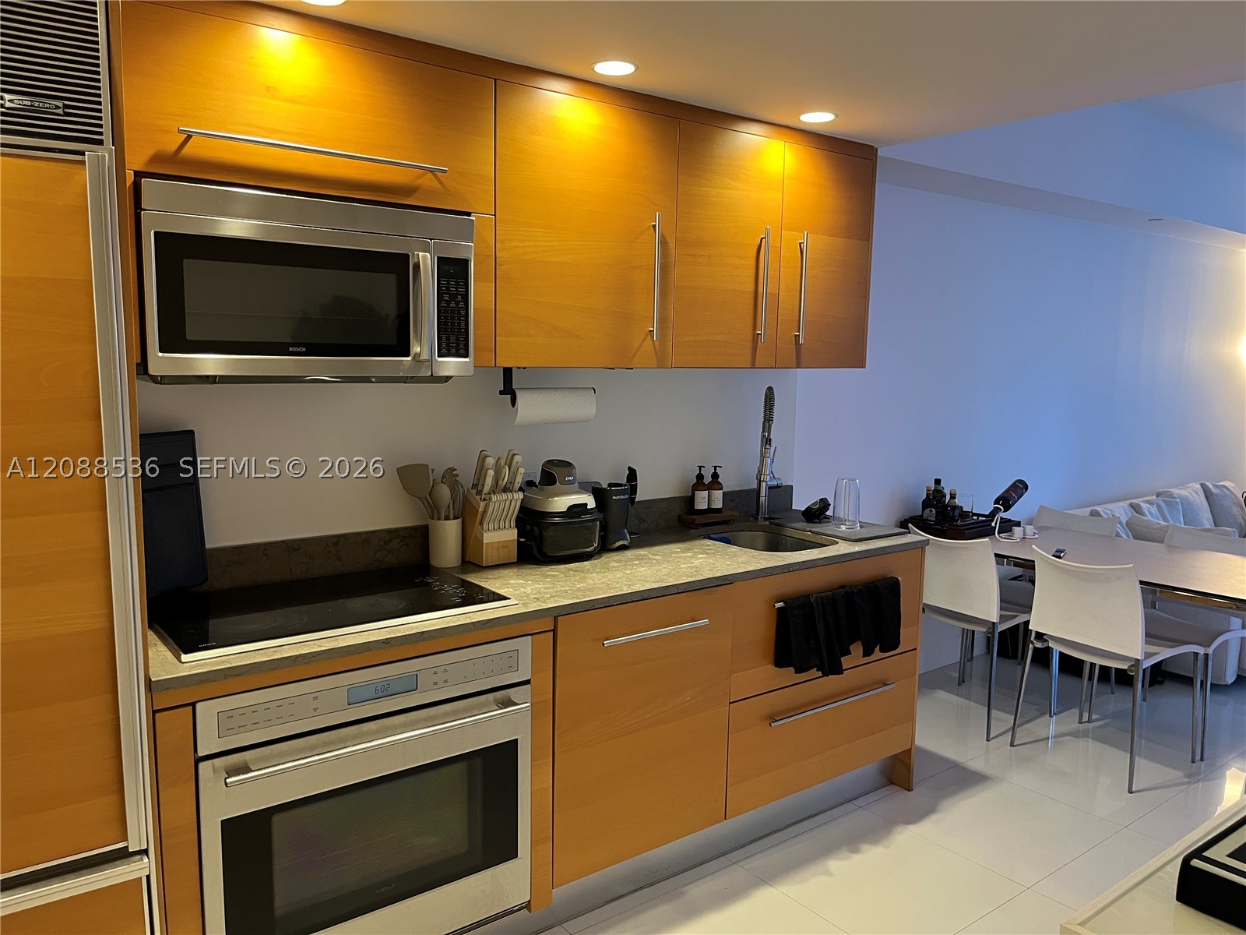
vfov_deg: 53.1
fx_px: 936
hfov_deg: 67.3
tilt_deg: -7.5
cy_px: 468
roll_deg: -0.4
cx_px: 623
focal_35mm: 26
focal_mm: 5.1
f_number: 1.6
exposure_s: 1/60
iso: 250
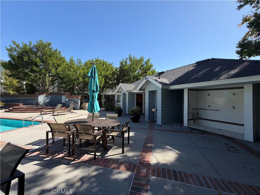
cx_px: 130
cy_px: 98
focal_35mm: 14
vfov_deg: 85.7
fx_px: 105
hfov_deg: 102.1
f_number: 2.2
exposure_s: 1/760
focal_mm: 2.22
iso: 40
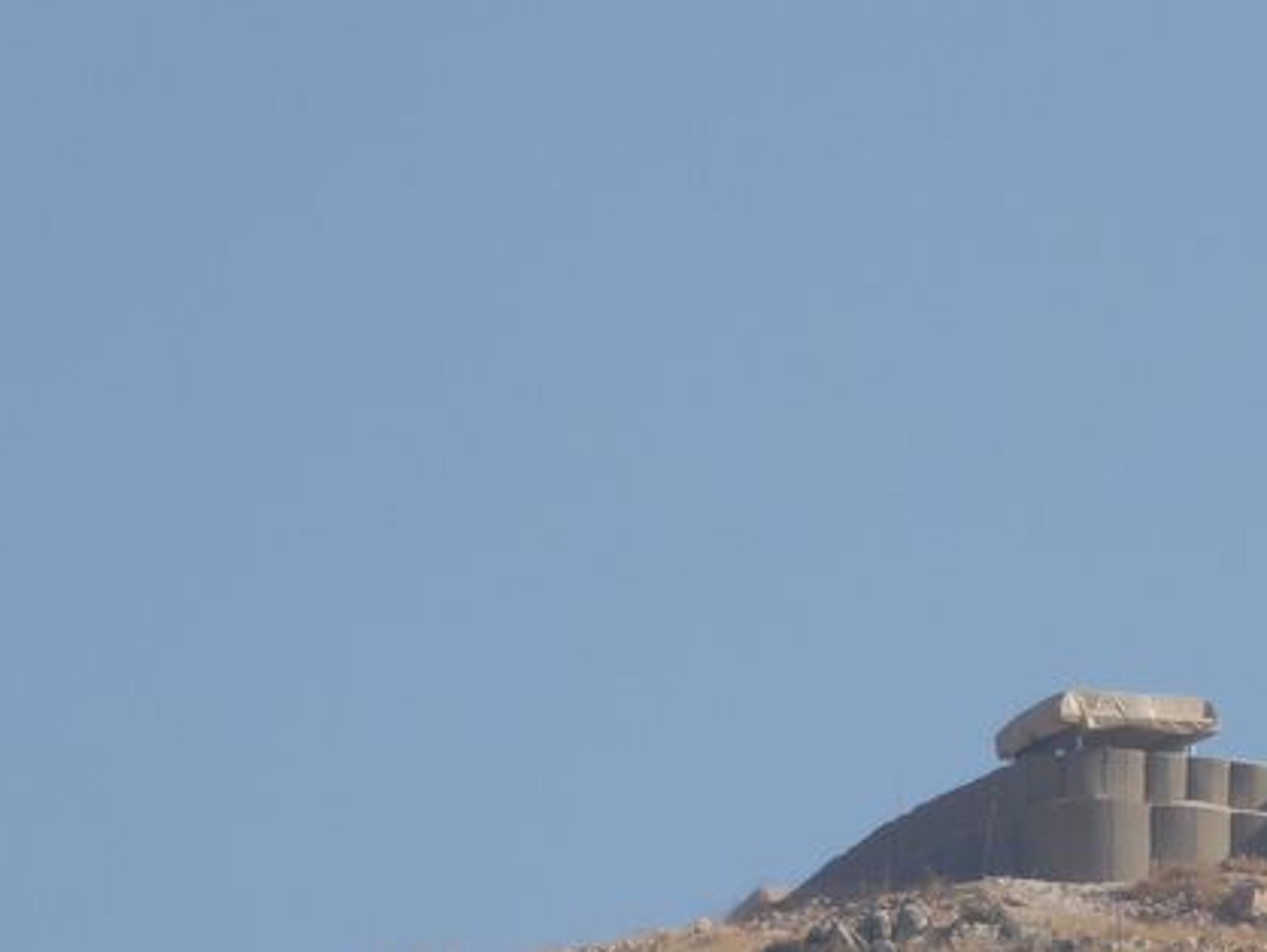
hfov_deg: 1.2
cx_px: 1500
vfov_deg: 0.9
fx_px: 63027
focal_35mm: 1721
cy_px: 961
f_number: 6.4
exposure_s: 1/320
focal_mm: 129
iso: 80
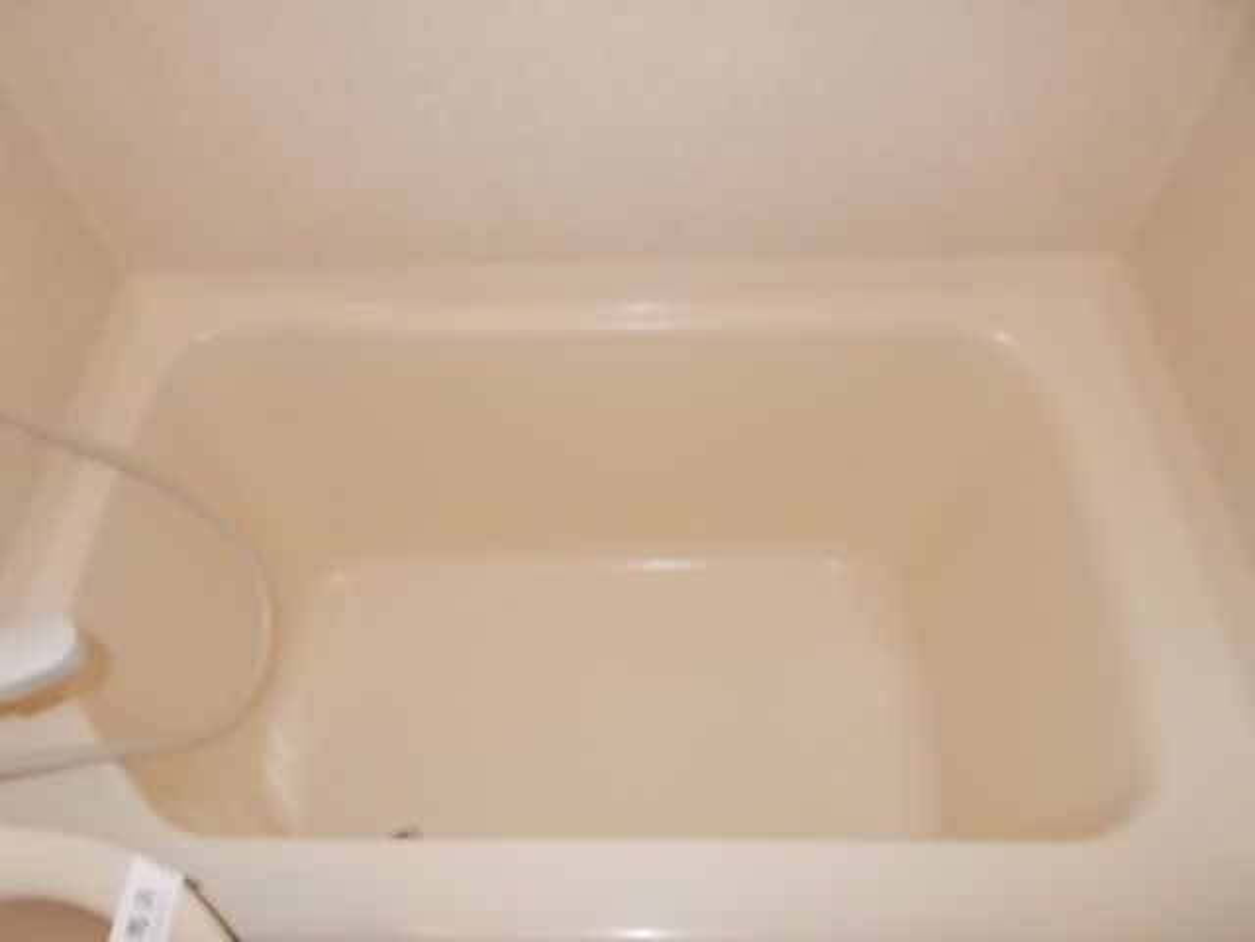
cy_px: 471
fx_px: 943
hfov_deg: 67.3
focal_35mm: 26
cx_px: 628
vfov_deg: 53.1
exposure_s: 1/25
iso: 200
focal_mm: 4.6
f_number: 3.2
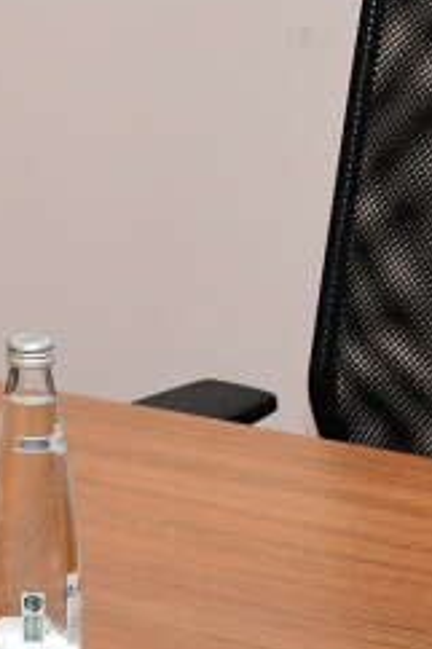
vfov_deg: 6.8
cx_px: -1006
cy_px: -138
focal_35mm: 302
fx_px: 5443
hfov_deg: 4.3
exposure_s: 1/125
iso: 1250
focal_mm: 38
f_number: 3.5
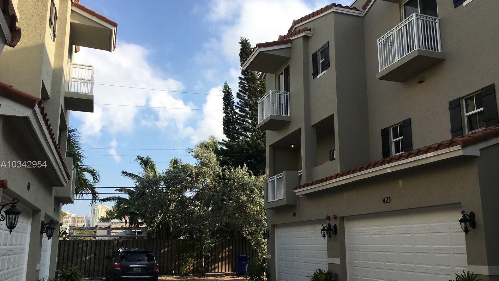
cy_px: 165
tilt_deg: +12.7
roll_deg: +0.1
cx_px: 252
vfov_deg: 36.6
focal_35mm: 32
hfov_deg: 61.0
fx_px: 423
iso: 25
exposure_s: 1/1131
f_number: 2.2
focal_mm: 4.15
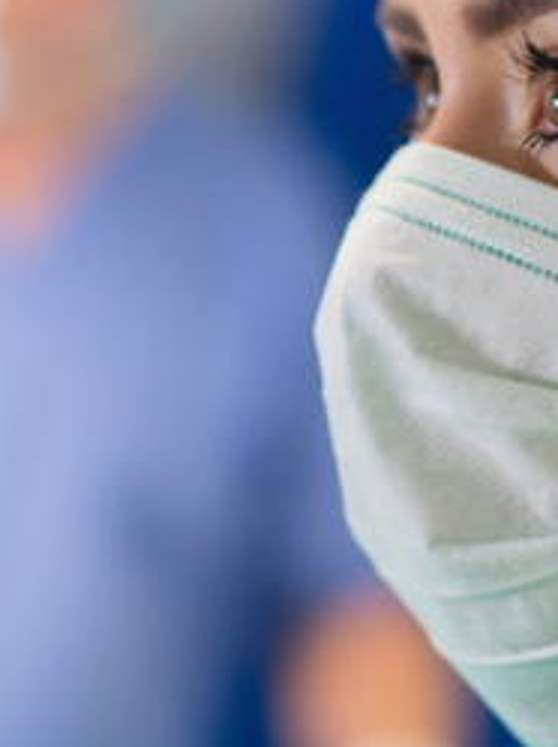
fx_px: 3125
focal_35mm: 145
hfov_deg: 10.2
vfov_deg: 13.6
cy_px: 298
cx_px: 132
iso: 640
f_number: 2.2
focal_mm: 50
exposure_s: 1/320
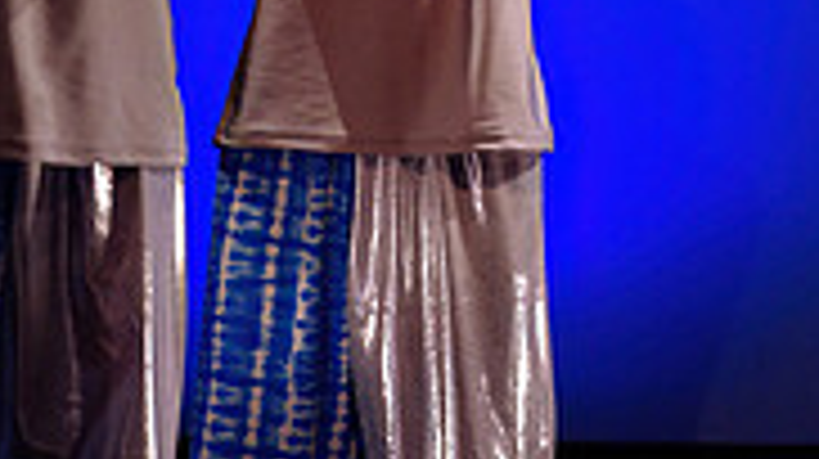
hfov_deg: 2.8
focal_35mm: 782
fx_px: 16967
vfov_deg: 1.5
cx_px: 1292
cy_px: -551
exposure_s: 1/320
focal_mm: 200
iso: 1600
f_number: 2.8
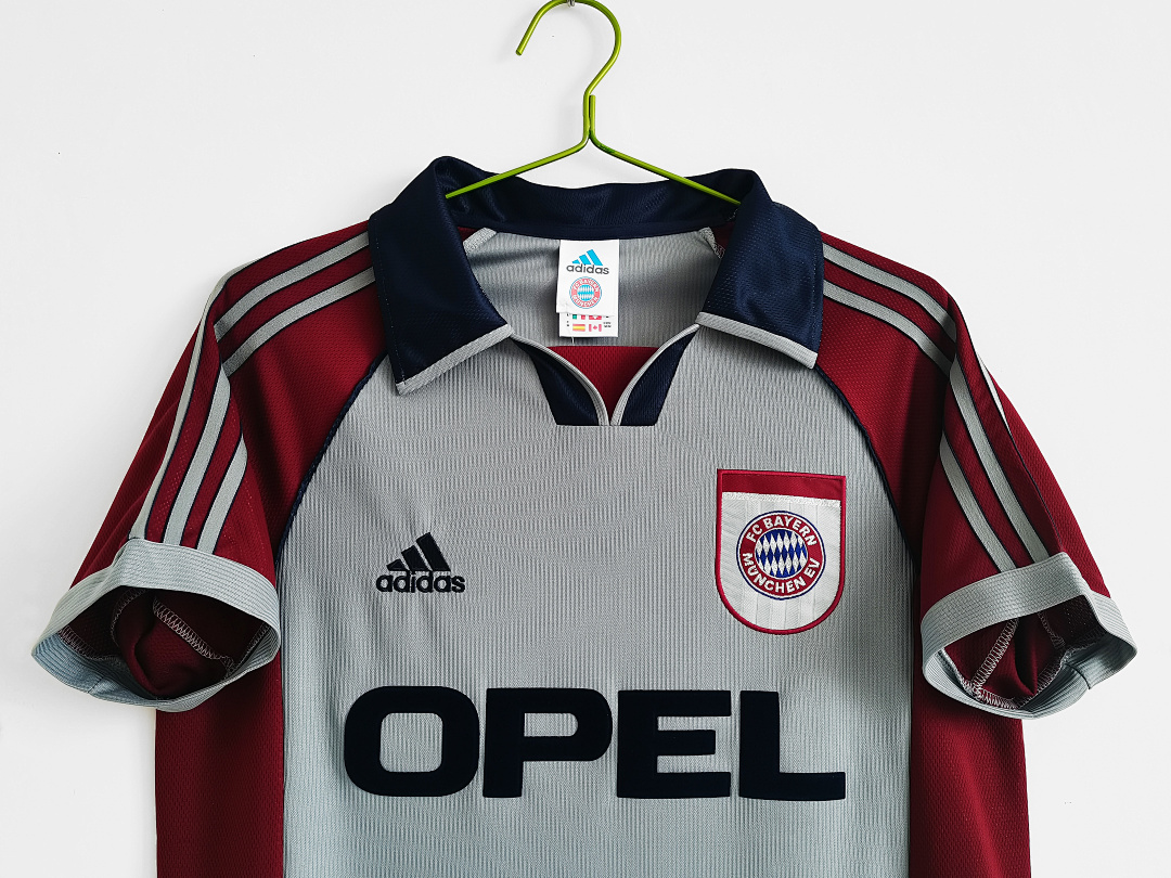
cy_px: 439
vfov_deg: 48.2
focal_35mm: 29
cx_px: 586
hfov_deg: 61.7
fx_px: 981
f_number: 1.8
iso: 200
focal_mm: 5.58
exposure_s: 1/60
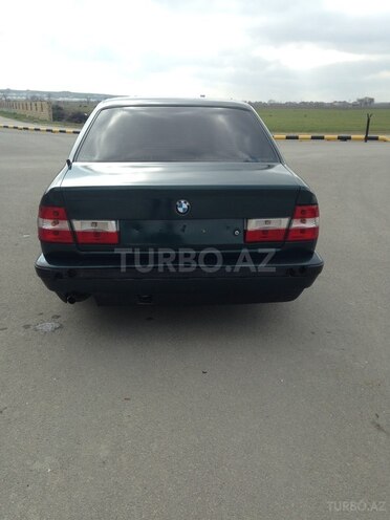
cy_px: 260
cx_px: 195
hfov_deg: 42.9
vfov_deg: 55.4
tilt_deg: -15.0
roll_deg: -2.2
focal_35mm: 33
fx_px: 496
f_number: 2.4
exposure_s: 1/1004
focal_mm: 4.12
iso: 50
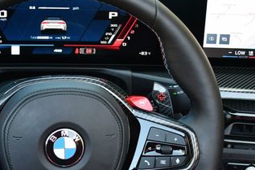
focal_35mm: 90
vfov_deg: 15.1
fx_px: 638
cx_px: 90
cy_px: 129
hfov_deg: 22.5
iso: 720
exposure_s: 1/250
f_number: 3.8
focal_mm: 22
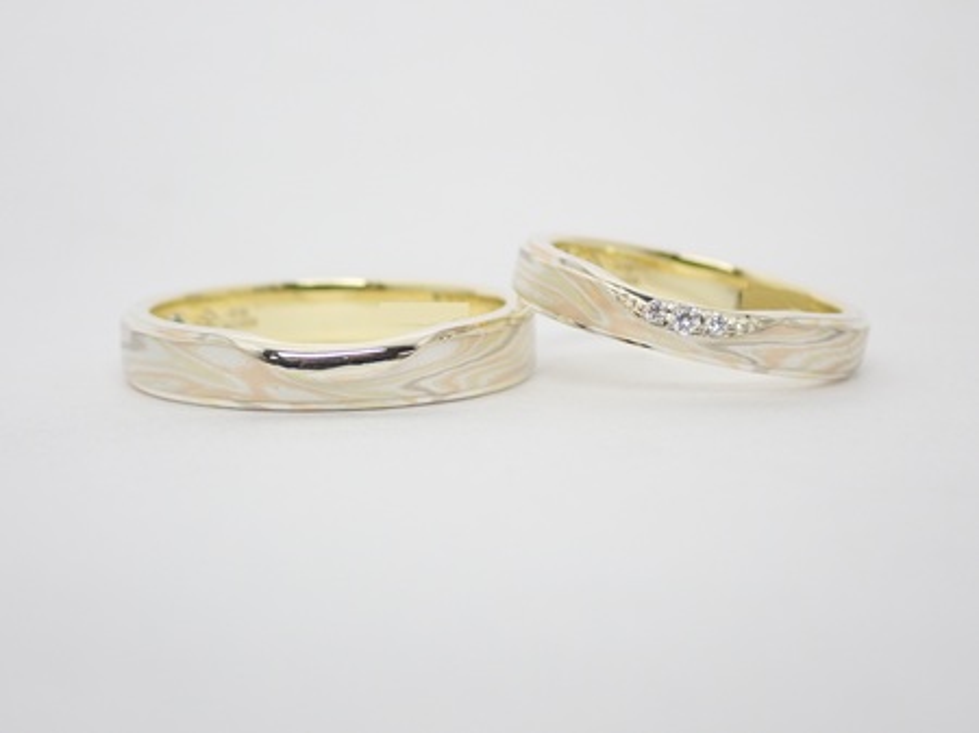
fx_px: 2177
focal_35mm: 77
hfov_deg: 25.3
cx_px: 490
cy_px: 366
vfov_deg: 19.1
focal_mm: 13.65
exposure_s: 1/125
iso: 200
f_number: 4.1
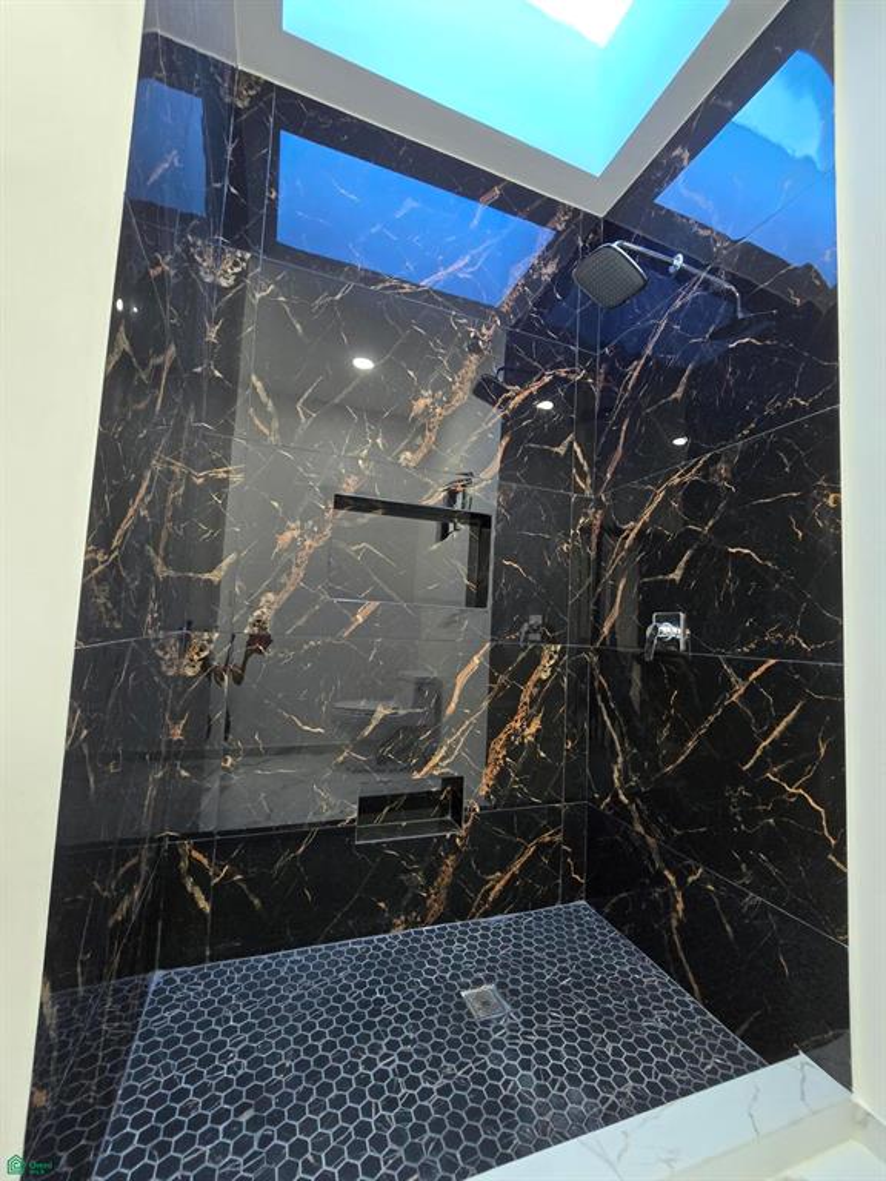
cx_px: 443
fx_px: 444
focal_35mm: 13
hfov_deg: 89.9
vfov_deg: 106.2
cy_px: 590
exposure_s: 1/60
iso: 800
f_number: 2.2
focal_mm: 2.2
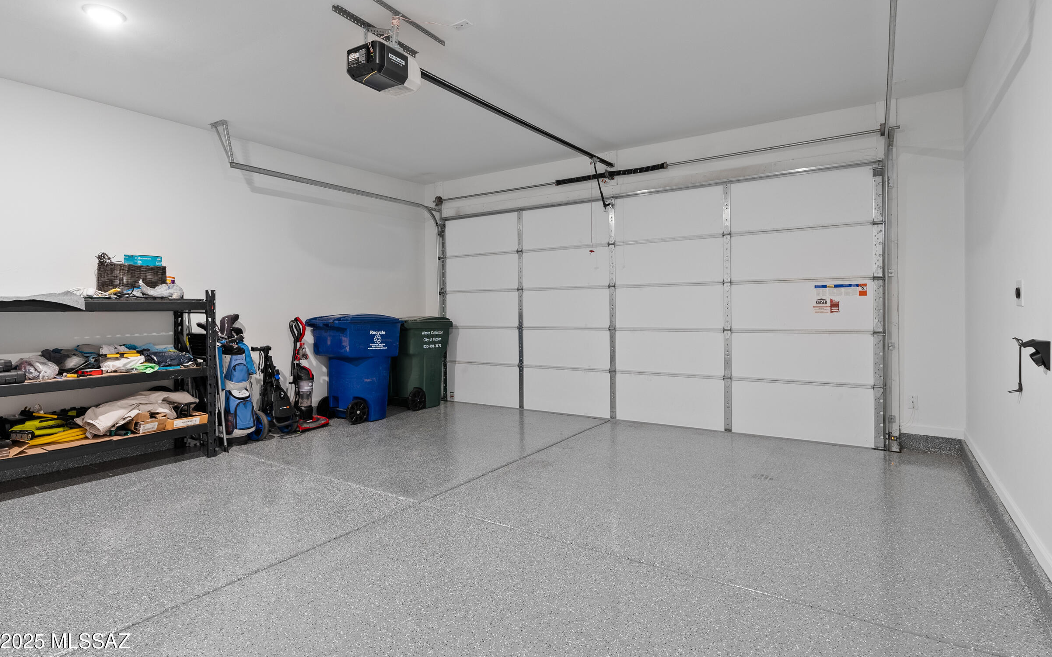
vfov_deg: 64.9
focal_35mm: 18
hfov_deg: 91.1
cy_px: 310
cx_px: 529
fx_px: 516
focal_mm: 17
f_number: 7.1
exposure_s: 4
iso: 400
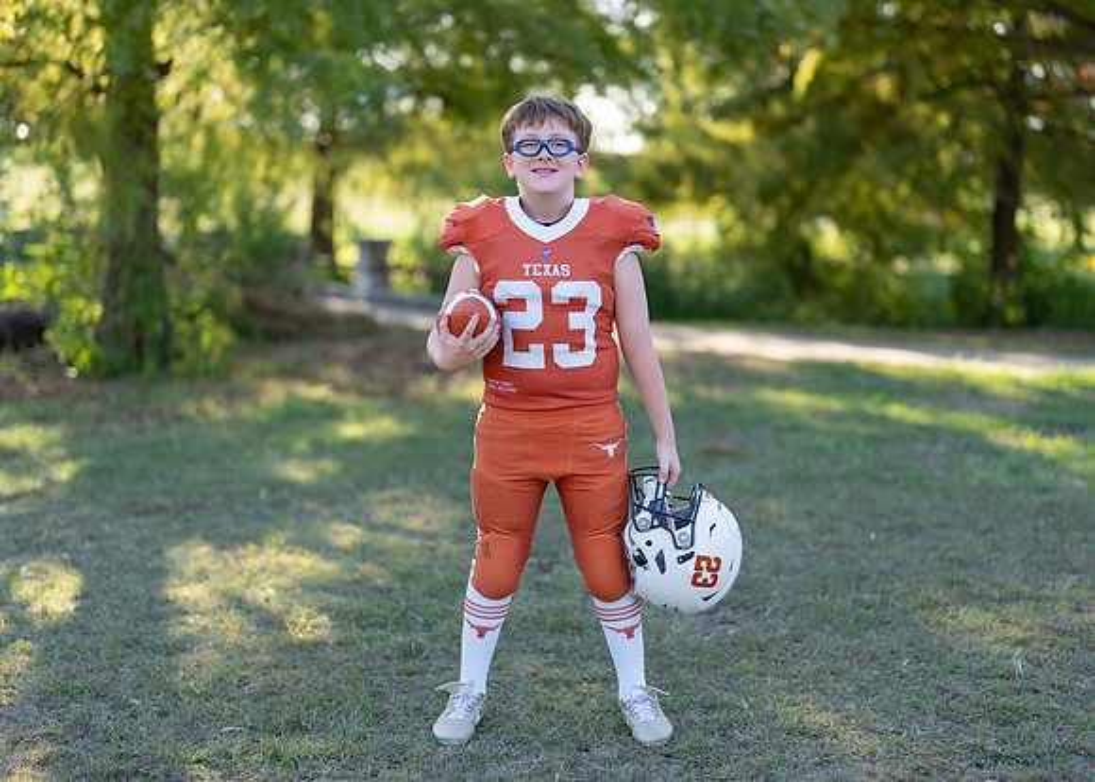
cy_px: 400
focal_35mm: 59
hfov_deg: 33.3
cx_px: 572
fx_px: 1828
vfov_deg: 24.1
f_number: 1.2
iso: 100
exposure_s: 1/1250
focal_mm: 50
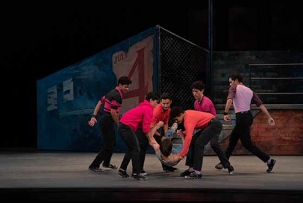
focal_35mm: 177
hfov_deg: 11.6
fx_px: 1490
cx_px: 153
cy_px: 100
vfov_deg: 7.8
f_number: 4.5
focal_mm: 171
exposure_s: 1/400
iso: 3200
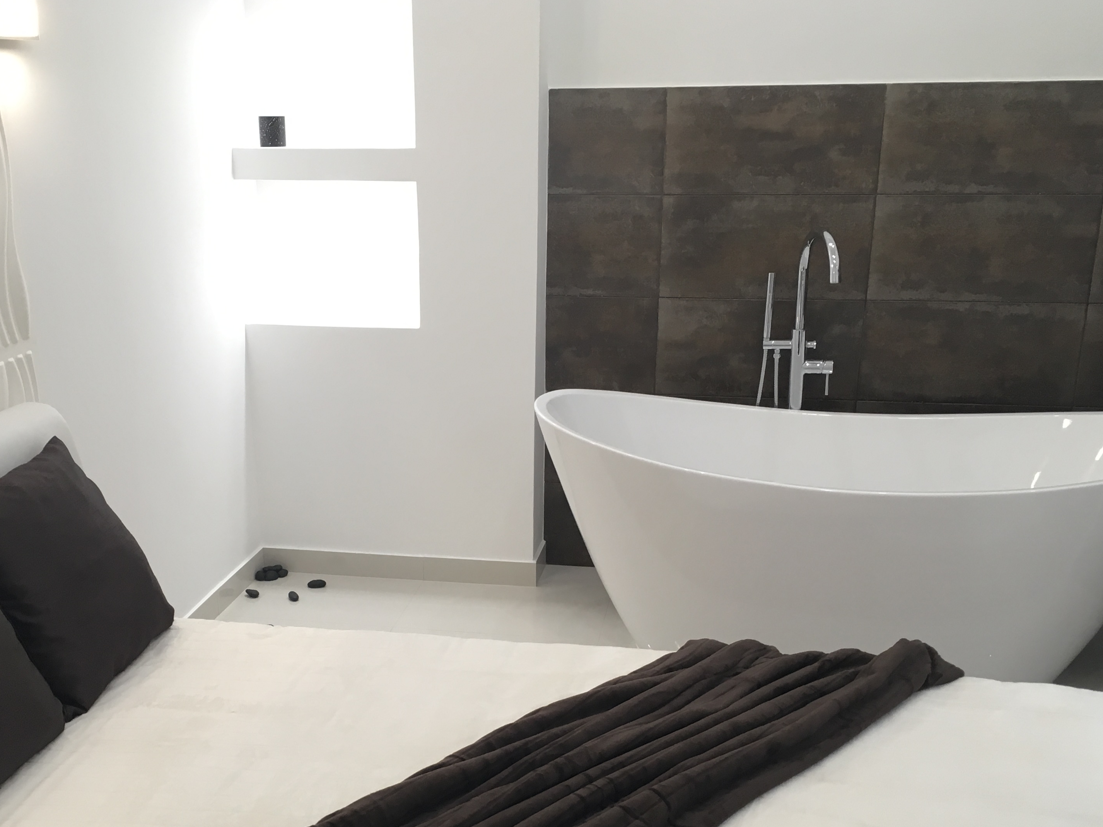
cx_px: 474
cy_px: 538
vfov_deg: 34.9
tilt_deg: -19.5
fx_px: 1306
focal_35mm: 41
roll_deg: +1.7
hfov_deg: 45.7
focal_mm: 4.15
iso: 64
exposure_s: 1/33
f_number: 2.2
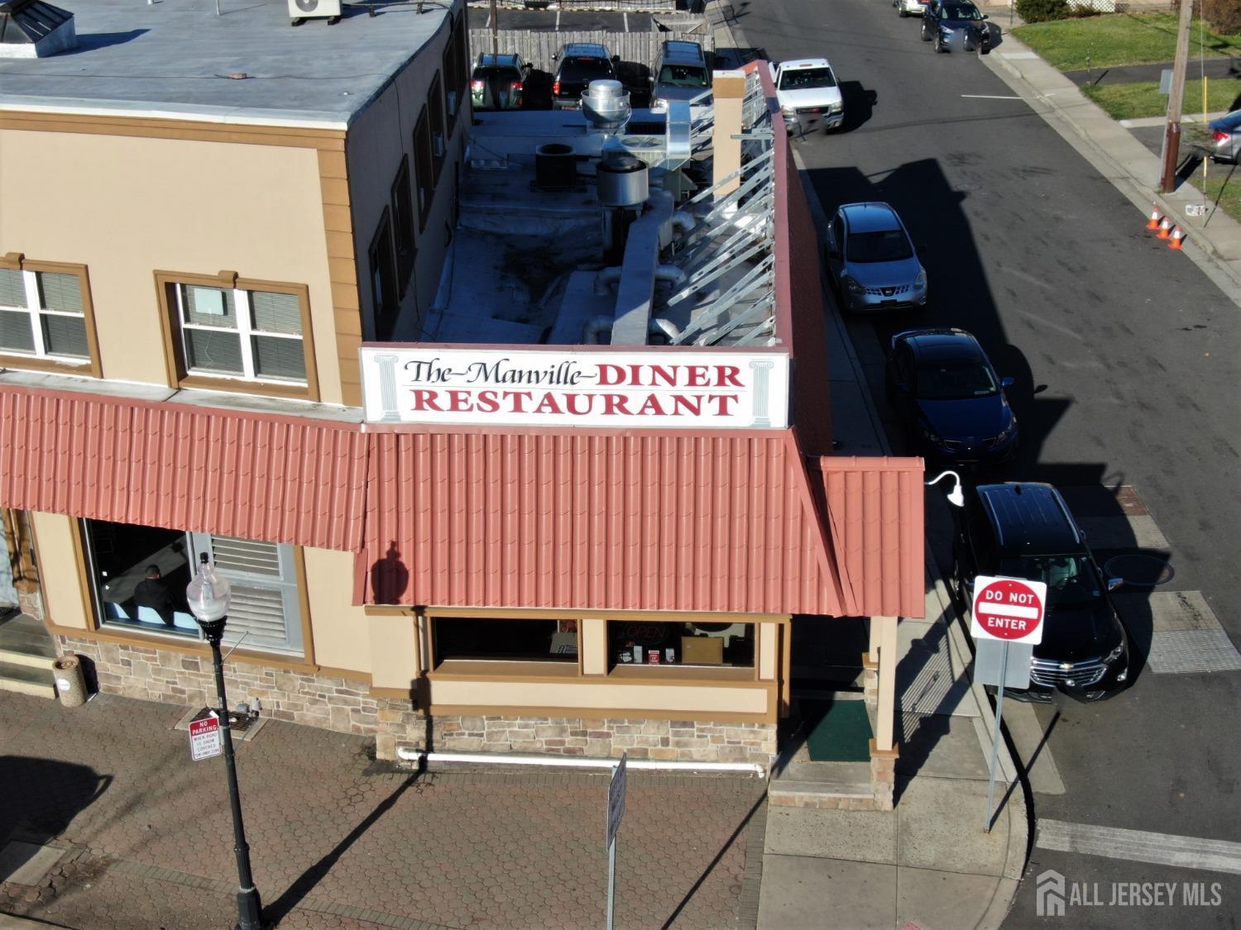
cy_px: 465
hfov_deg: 39.7
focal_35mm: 48
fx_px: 1721
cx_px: 620
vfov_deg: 30.3
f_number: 3.8
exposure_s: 1/640
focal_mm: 8.6
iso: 100
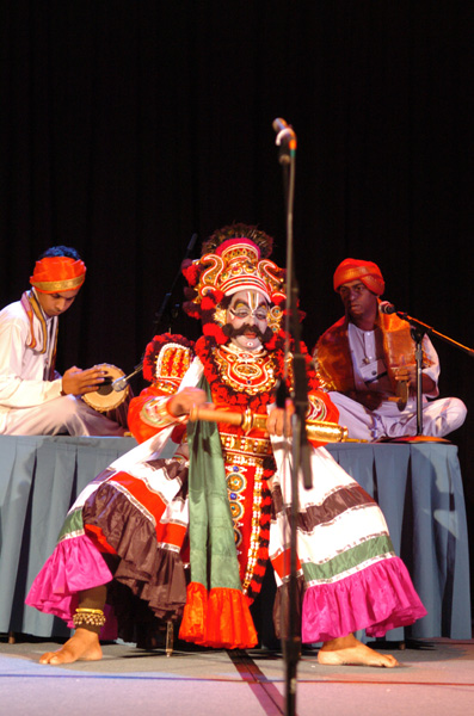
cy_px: 358
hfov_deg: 16.5
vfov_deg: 24.7
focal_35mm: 82
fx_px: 1638
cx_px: 237
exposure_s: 1/60
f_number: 2.8
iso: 800
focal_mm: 55
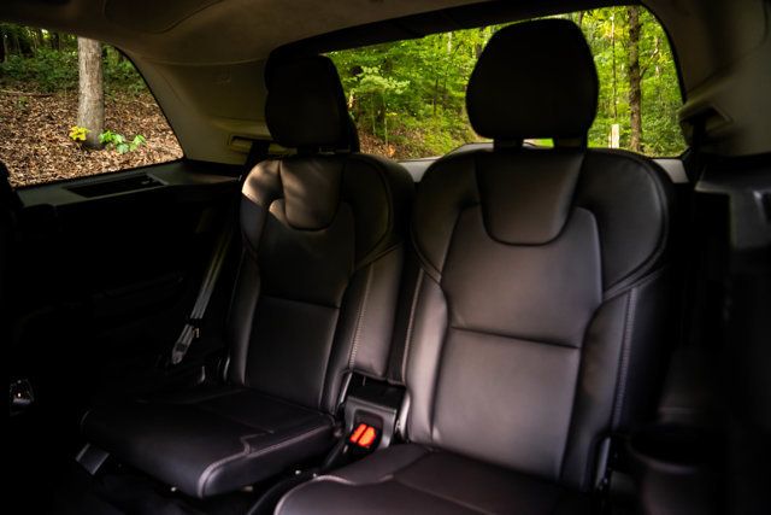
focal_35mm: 24
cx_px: 386
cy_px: 258
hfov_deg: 73.7
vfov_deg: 53.2
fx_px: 514
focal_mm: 24
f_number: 2.8
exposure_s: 1/200
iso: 3200
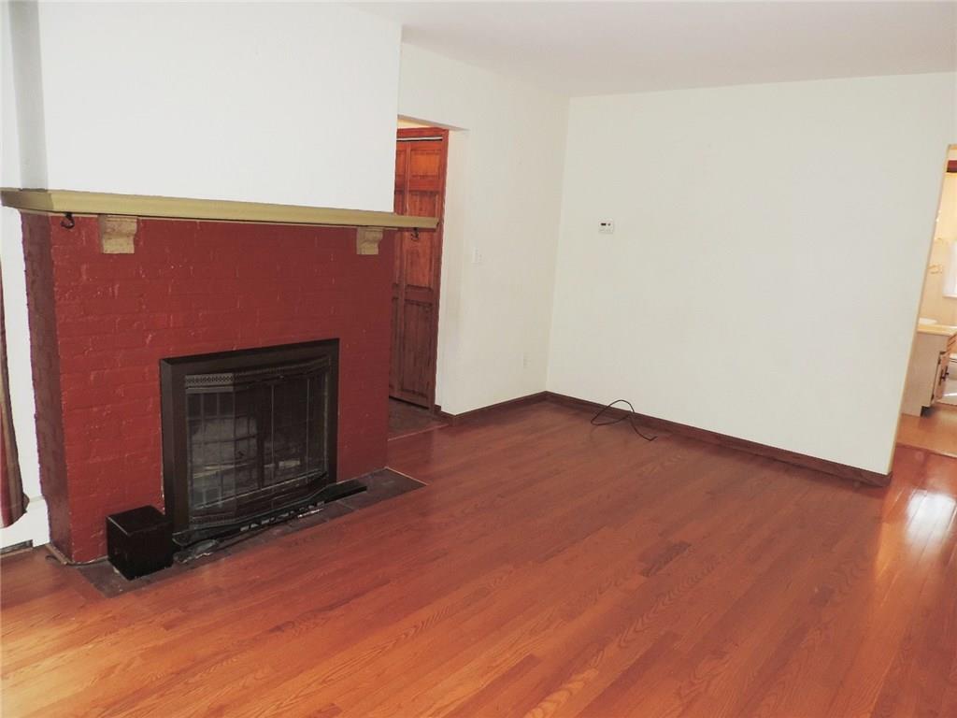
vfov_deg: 56.8
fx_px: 664
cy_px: 359
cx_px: 478
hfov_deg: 71.6
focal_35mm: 24
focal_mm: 4.3
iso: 200
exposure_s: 1/30
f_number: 3
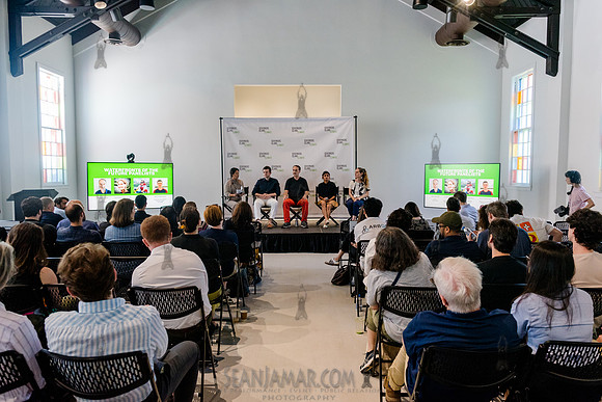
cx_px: 297
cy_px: 201
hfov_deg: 64.2
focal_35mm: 29
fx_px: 480
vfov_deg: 45.5
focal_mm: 28
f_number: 4
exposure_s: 1/320
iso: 4000
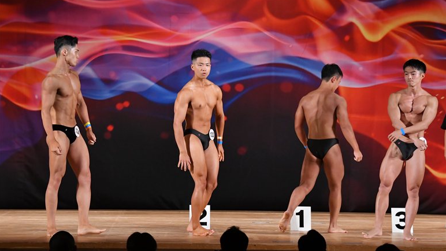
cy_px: 123
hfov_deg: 13.0
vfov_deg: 7.4
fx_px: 1951
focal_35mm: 165
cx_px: 223
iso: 3200
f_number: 5.6
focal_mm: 105
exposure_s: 1/400
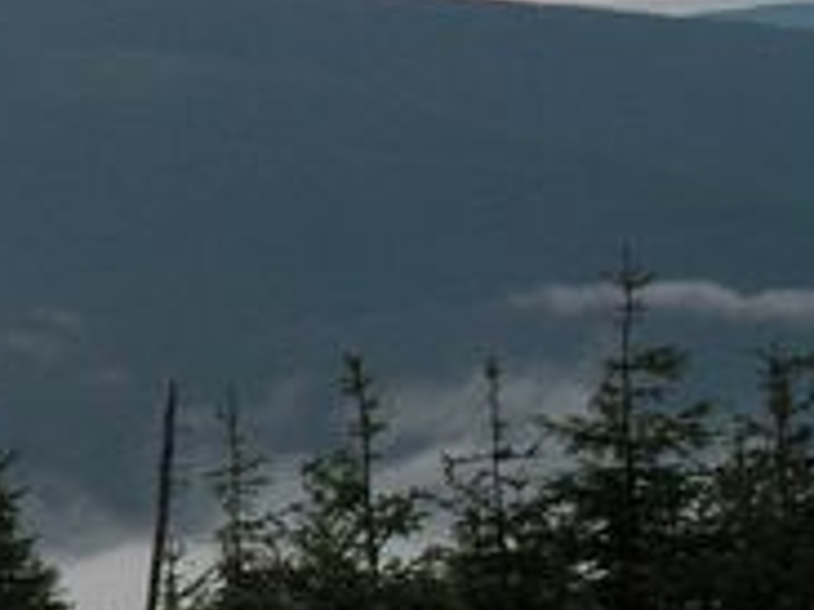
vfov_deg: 10.2
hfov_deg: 13.3
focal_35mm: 145
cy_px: 24
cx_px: -129
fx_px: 3407
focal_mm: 9.9
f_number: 8
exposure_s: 1/30
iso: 100
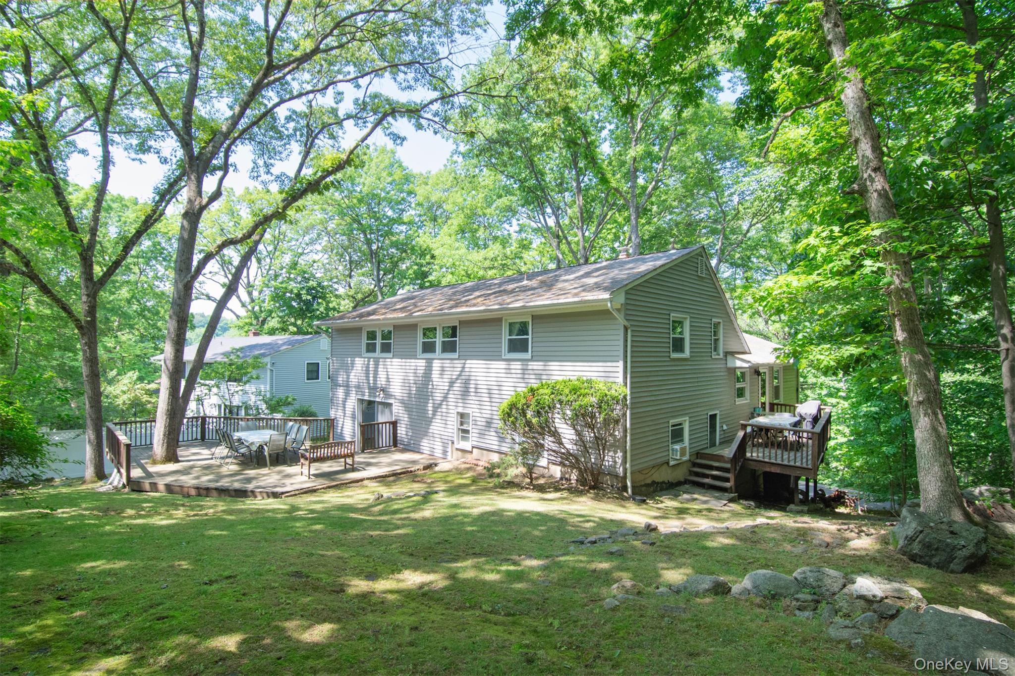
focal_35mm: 16
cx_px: 508
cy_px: 338
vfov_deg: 72.0
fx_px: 465
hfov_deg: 95.0
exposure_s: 1/160
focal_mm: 11
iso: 640
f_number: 9
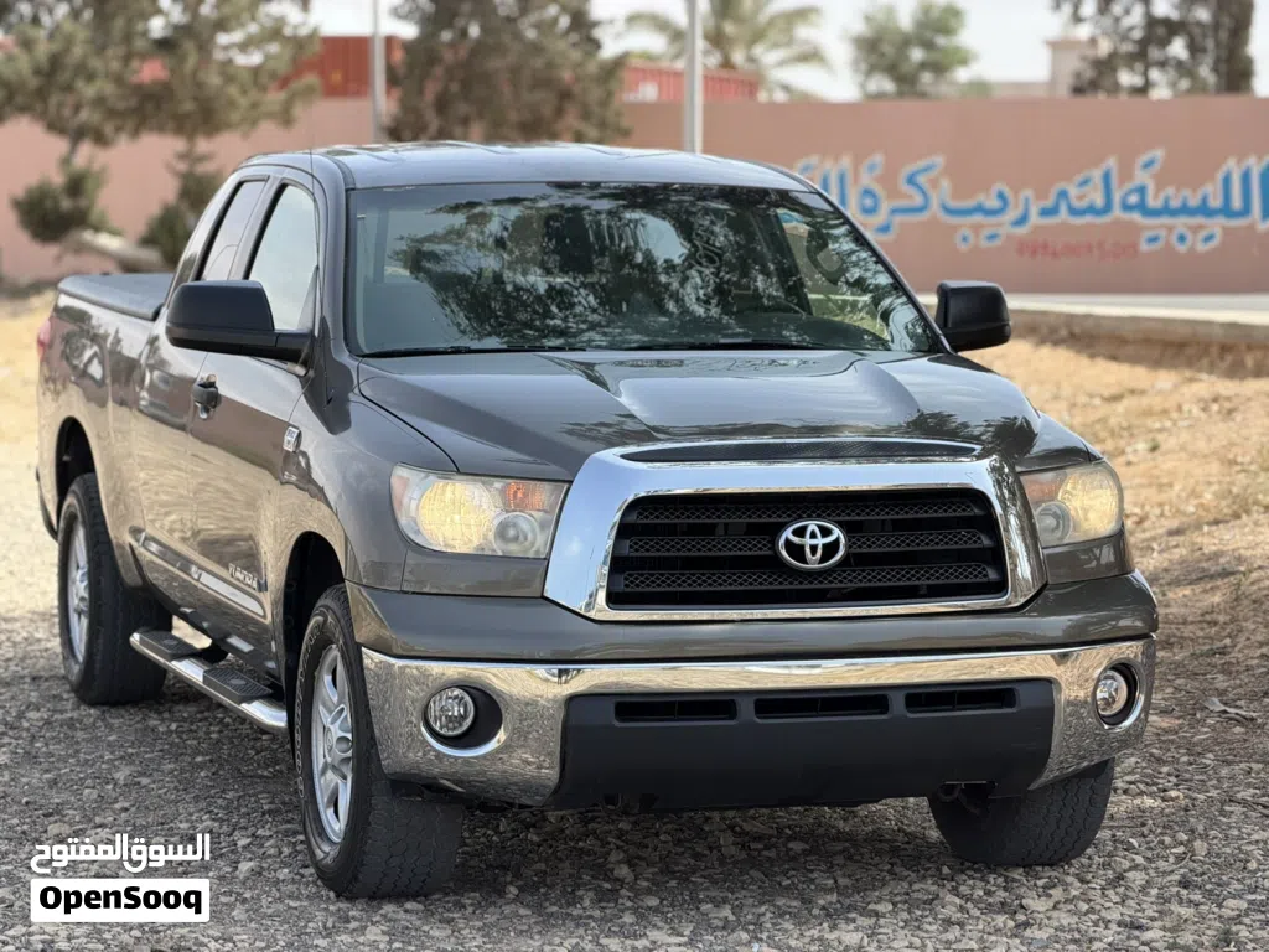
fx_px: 3666
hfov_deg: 19.6
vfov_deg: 14.8
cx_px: 634
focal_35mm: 100
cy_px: 476
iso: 50
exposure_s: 1/579
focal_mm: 16.89
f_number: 2.8
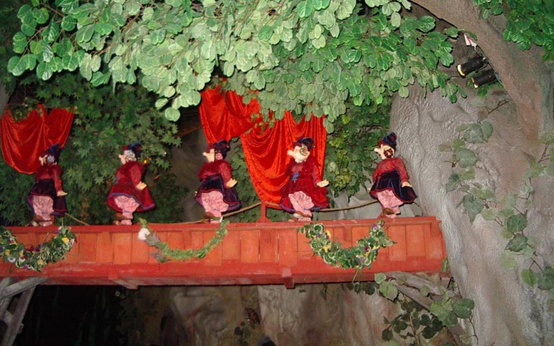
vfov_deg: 31.2
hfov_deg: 48.2
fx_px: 619
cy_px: 182
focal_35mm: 41
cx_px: 278
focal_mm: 5.8
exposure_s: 1/60
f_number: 2.6
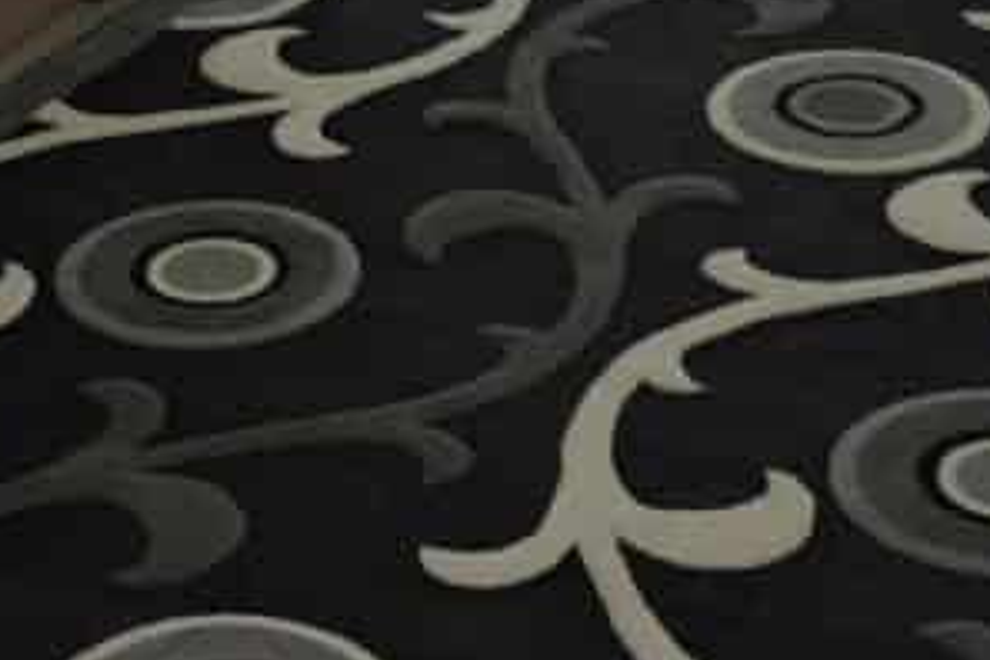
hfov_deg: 16.2
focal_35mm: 124
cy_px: -842
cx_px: 23
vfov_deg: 9.9
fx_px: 3410
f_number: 4.5
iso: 100
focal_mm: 18
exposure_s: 1/100
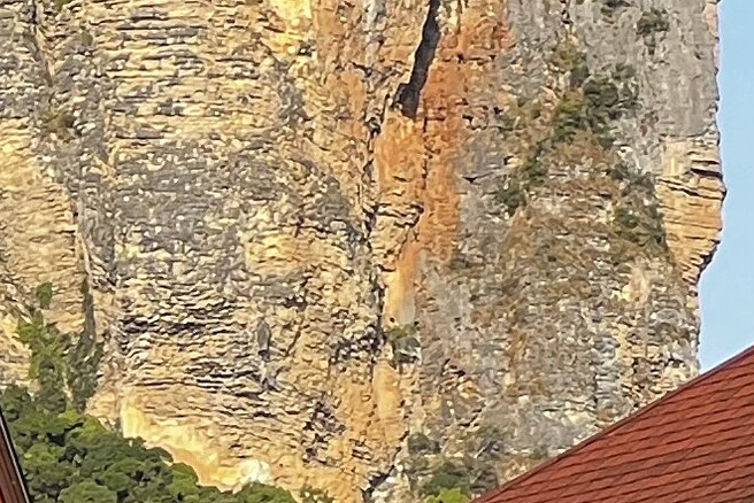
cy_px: 1589
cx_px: -1242
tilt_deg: +3.4
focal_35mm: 488
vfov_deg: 2.8
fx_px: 10225
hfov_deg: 4.1
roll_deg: +1.4
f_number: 2.8
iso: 32
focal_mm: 9
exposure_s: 1/214
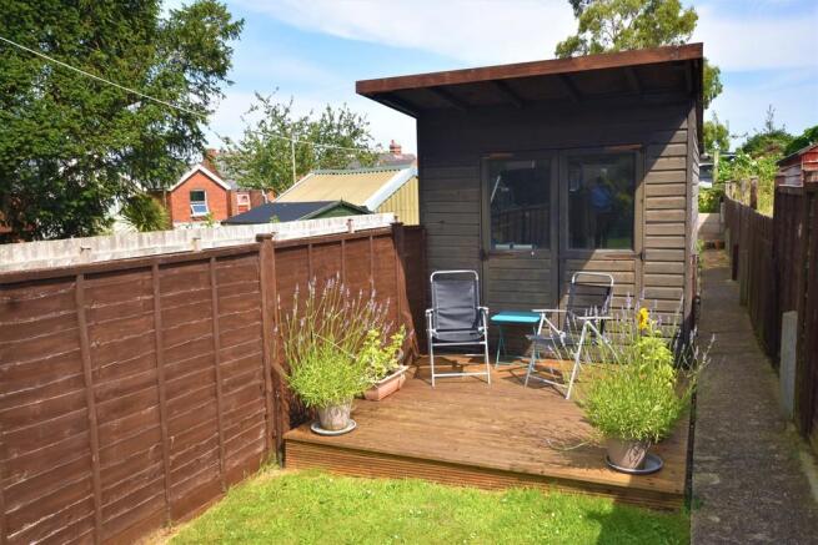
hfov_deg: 61.9
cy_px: 272
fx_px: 682
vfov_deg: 43.6
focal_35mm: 30
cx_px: 409
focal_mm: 20
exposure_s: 1/200
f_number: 7.1
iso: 100
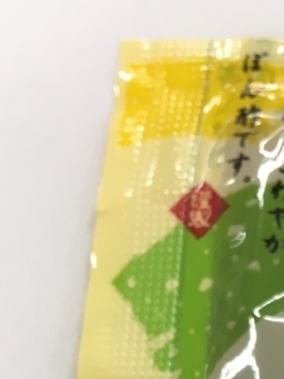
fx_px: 1073
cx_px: 405
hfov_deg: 14.2
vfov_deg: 18.0
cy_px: 562
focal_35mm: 98
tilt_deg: -80.1
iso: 32
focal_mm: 4.15
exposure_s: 1/33
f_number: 2.2
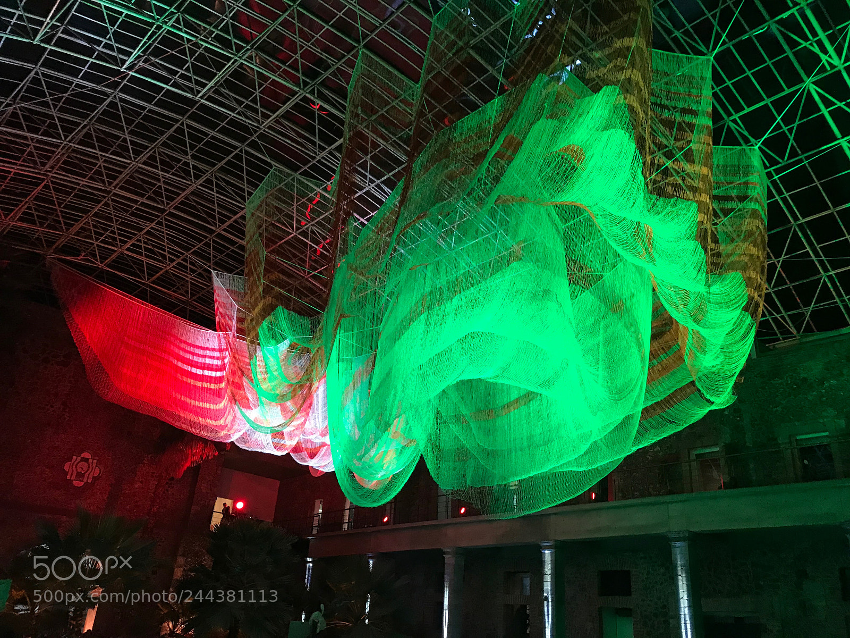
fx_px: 688
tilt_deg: +25.9
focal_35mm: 28
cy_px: 319
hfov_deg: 63.4
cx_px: 425
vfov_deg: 49.7
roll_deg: -3.8
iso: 64
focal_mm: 3.99
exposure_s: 1/15
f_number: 1.8
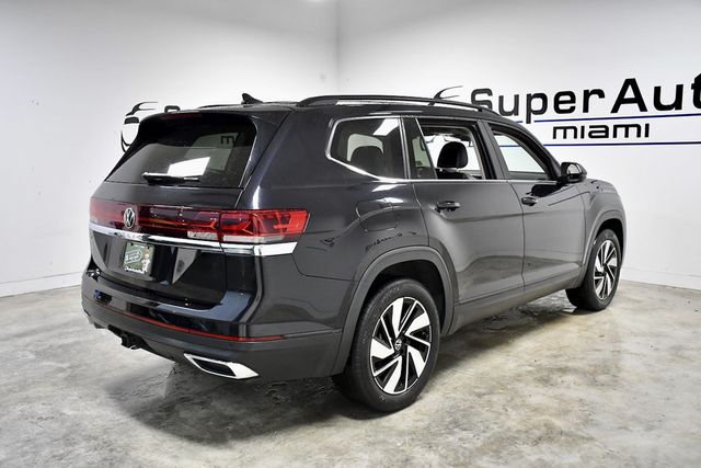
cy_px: 234
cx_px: 350
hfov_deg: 57.2
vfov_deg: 40.0
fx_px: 643
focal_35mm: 33
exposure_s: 1/320
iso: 2500
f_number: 4.5
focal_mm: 22
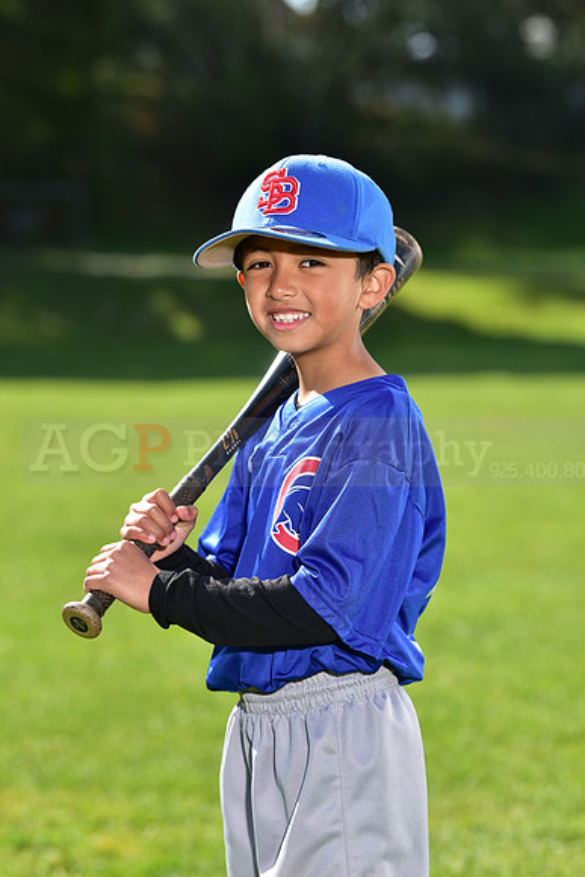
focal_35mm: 135
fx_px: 3288
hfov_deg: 10.2
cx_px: 292
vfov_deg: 15.2
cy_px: 438
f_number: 5
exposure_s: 1/250
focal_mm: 135
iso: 80
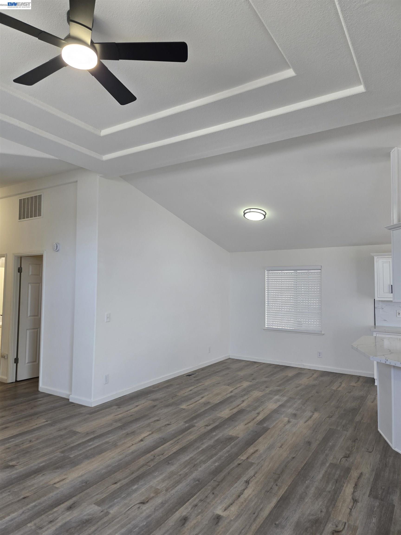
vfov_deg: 73.9
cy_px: 268
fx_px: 355
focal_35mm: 23
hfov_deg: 58.9
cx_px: 200
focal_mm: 5.4
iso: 80
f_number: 1.8
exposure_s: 1/120
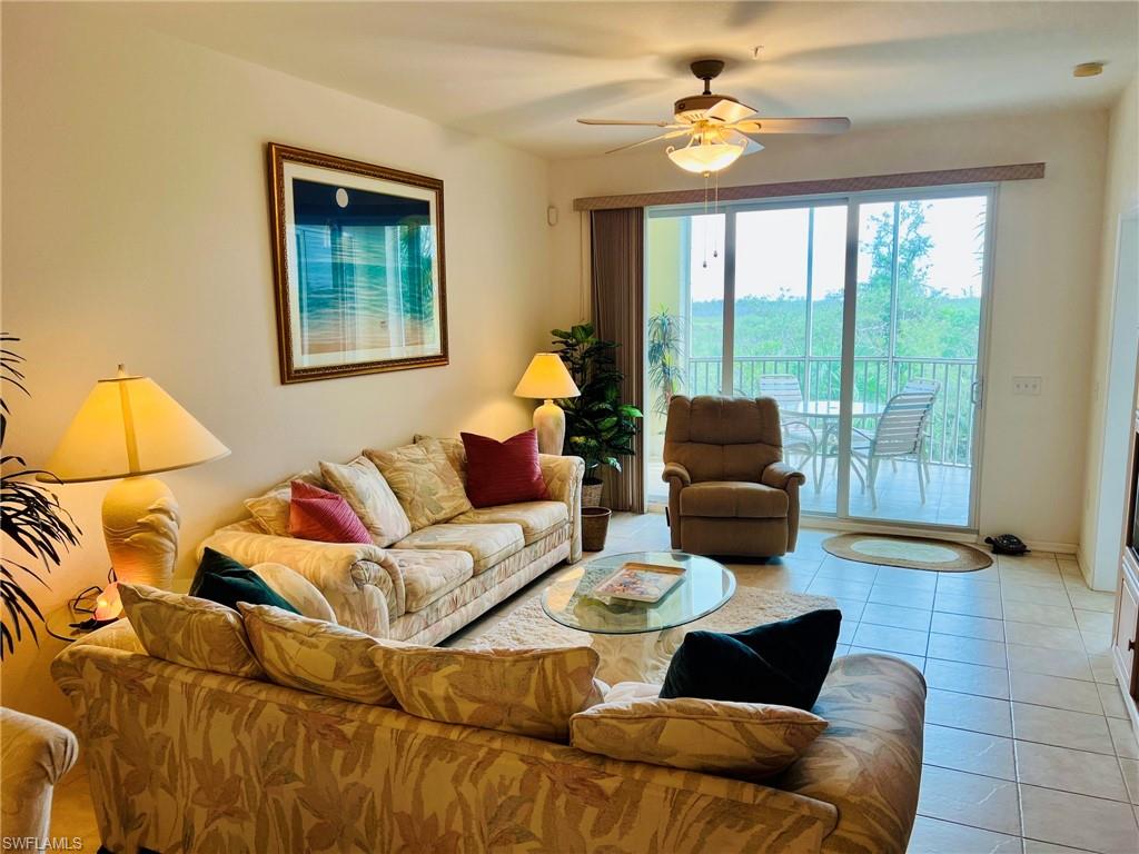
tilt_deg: -10.0
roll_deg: +1.5
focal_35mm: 26
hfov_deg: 67.3
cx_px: 570
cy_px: 427
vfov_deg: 53.1
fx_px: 856
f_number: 1.5
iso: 50
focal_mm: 5.7
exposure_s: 1/120
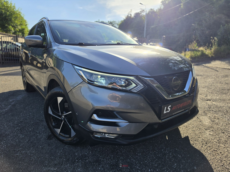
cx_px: 115
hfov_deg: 73.9
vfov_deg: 58.9
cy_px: 86
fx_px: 153
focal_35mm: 23
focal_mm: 6.5
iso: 64
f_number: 1.4
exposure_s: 1/6806
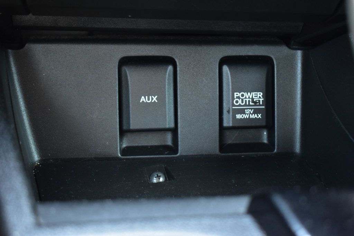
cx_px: 177
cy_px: 118
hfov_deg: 38.9
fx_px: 501
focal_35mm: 51
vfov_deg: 26.5
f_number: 4.5
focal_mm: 34
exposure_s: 1/5
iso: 1600
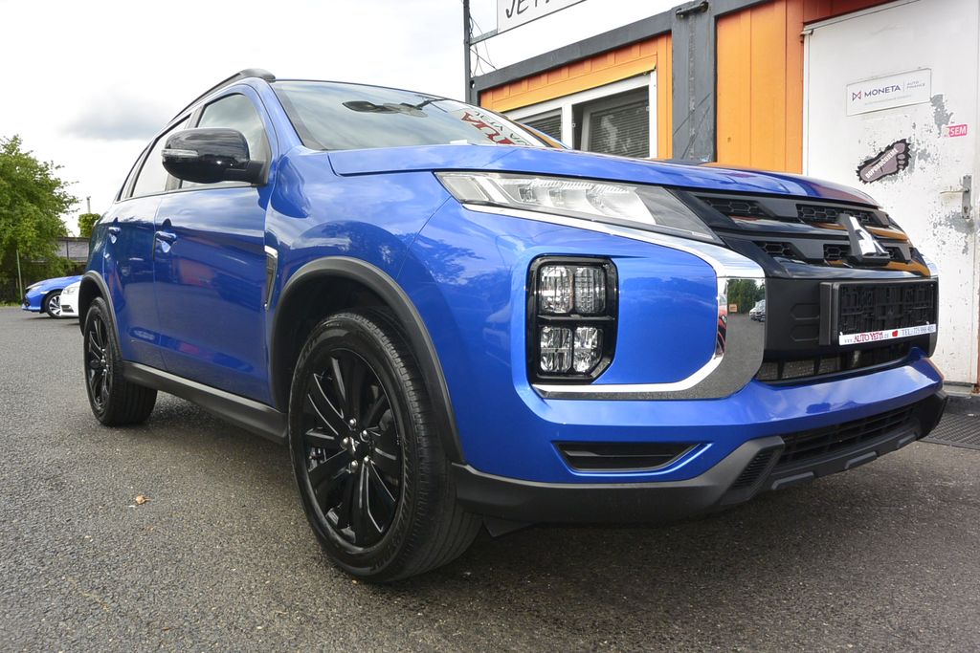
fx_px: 735
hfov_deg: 67.4
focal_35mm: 27
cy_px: 326
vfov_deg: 47.9
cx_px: 490
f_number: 6.3
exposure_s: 1/250
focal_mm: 10
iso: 160
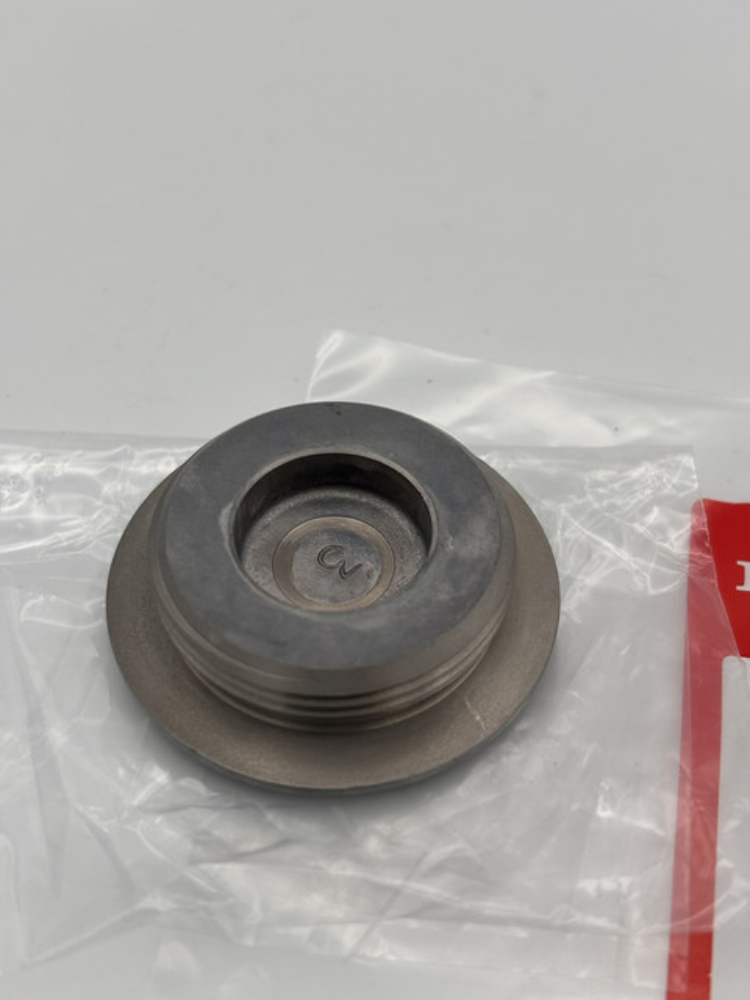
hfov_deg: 28.0
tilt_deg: -50.5
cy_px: 500
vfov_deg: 36.8
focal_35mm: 52
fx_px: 1502
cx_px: 375
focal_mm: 5.96
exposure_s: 1/486
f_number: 1.6
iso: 32
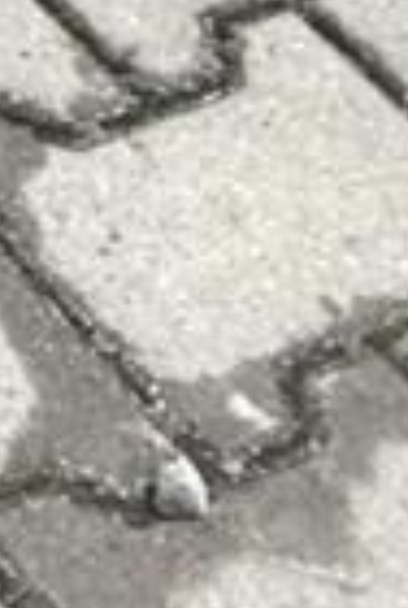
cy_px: -1086
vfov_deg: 7.9
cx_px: -1293
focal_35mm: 231
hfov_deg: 5.2
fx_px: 3907
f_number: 1.6
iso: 40
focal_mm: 5.1
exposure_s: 1/254
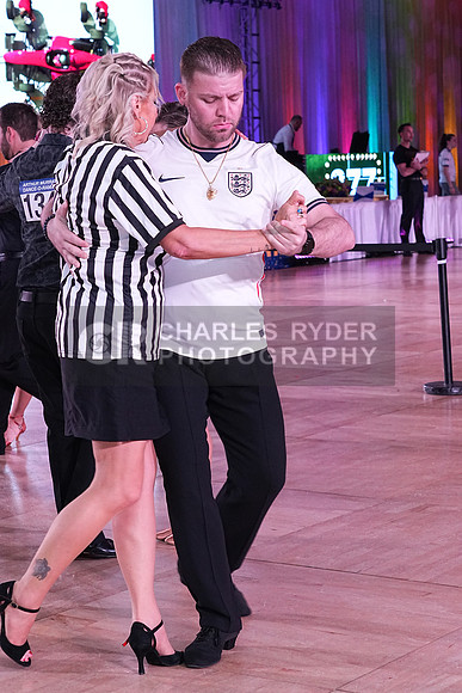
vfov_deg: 23.9
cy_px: 346
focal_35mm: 85
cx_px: 231
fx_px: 1635
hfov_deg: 16.1
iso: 2500
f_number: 6.3
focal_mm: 57
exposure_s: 1/320
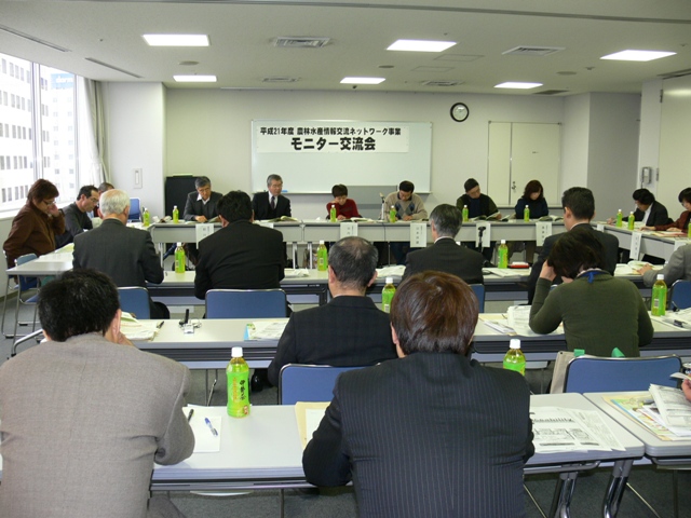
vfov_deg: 40.7
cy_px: 259
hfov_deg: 52.6
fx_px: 699
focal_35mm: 35
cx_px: 346
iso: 100
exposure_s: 1/30
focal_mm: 7.4
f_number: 2.8
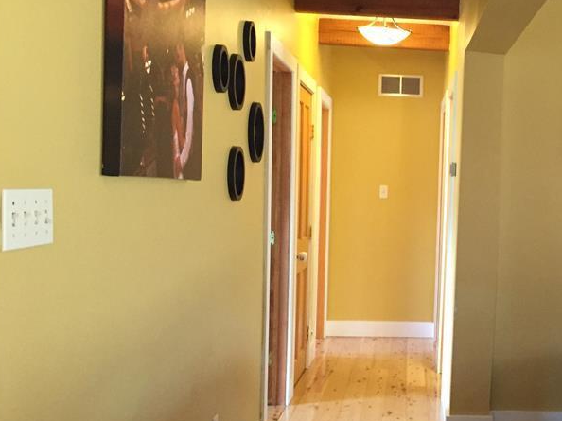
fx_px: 811
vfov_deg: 29.1
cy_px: 222
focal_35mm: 50
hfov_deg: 36.5
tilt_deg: -3.6
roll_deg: -1.7
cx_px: 473
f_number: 2.2
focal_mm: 4.15
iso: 250
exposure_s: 1/30
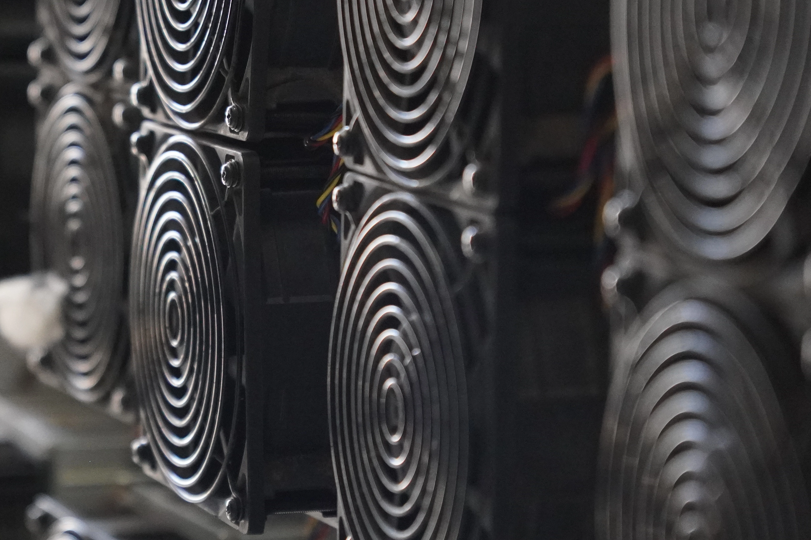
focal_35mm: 162
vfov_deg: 8.5
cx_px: 76
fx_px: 3648
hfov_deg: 12.6
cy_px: 312
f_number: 2.8
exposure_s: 1/160
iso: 2500
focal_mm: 57
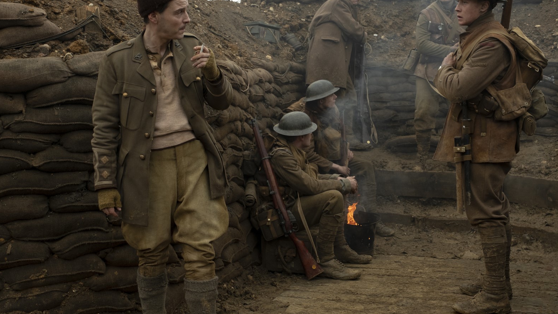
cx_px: 282
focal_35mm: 48
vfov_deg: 24.9
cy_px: 147
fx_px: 710
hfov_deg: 42.9
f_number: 5.6
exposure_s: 1/500
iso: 400
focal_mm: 30.2
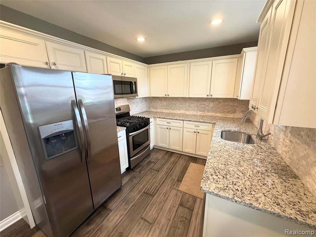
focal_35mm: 14
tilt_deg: -12.3
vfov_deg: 85.7
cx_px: 158
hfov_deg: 102.1
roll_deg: +1.1
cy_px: 118
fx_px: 128
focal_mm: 2.22
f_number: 2.2
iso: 160
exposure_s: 1/60
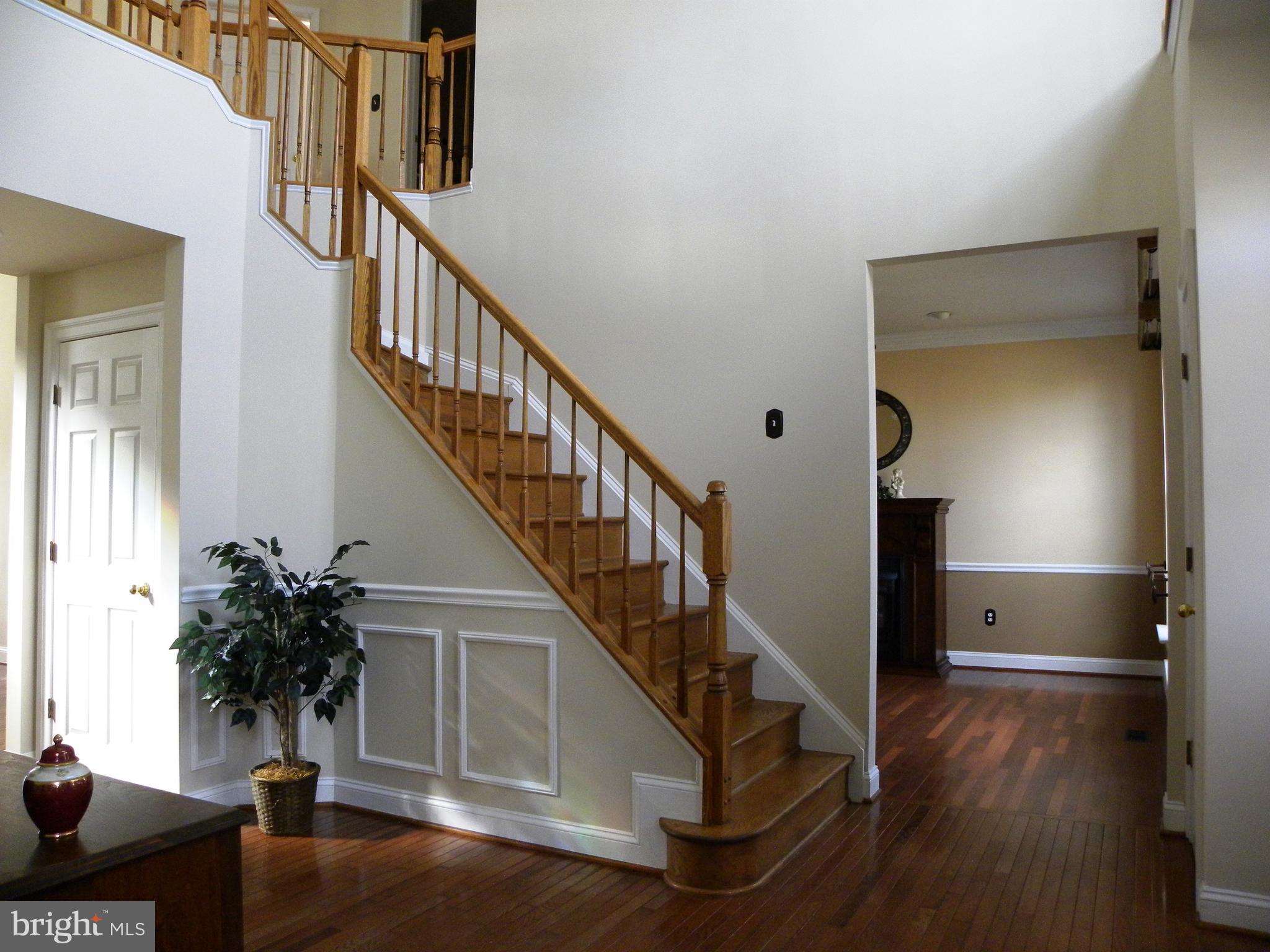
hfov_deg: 67.3
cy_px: 476
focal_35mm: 26
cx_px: 635
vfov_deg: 53.1
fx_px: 954
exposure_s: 1/76.6
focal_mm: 4.6
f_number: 2.8
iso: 316
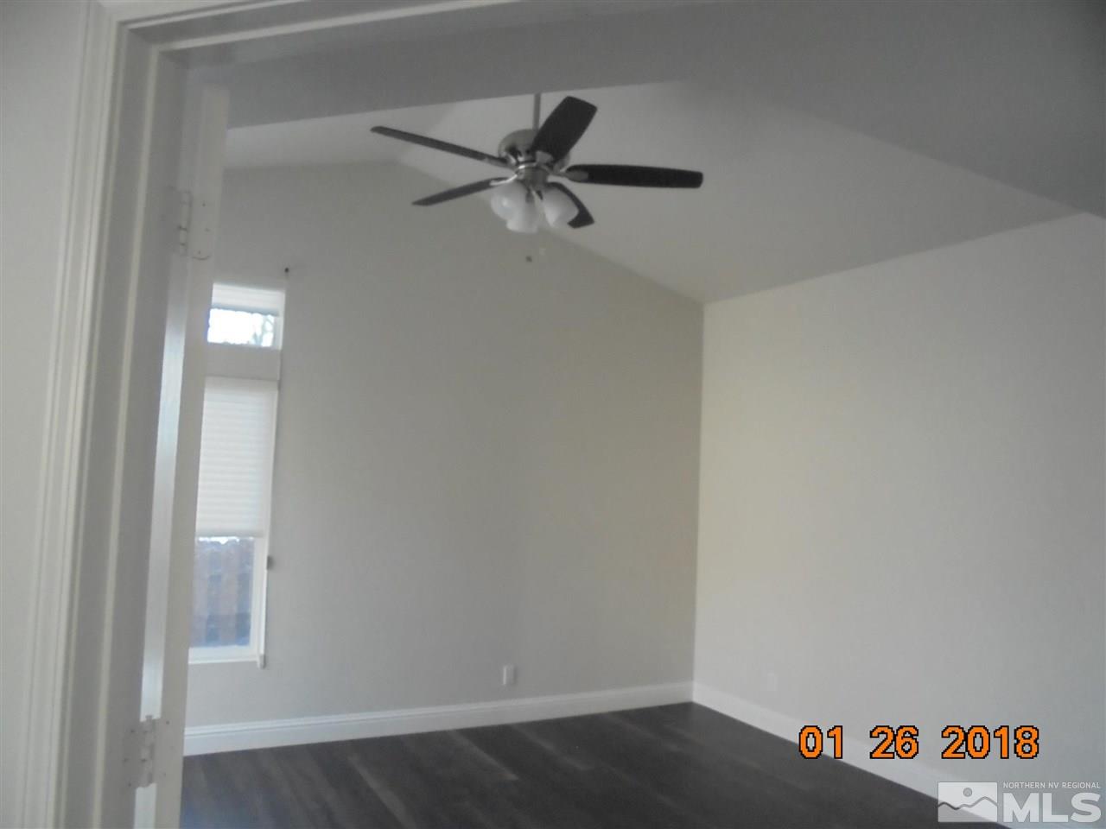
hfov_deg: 67.3
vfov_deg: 53.1
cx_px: 553
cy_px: 414
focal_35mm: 26
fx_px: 831
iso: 640
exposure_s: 1/125
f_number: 3.5
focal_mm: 4.6
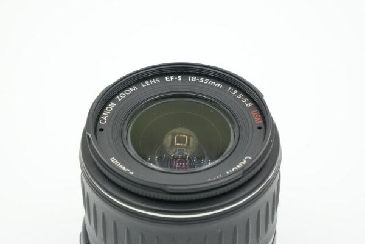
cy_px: 122
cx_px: 182
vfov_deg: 13.0
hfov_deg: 19.5
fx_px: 1065
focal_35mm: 105
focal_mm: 70
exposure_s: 1/100
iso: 500
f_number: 13
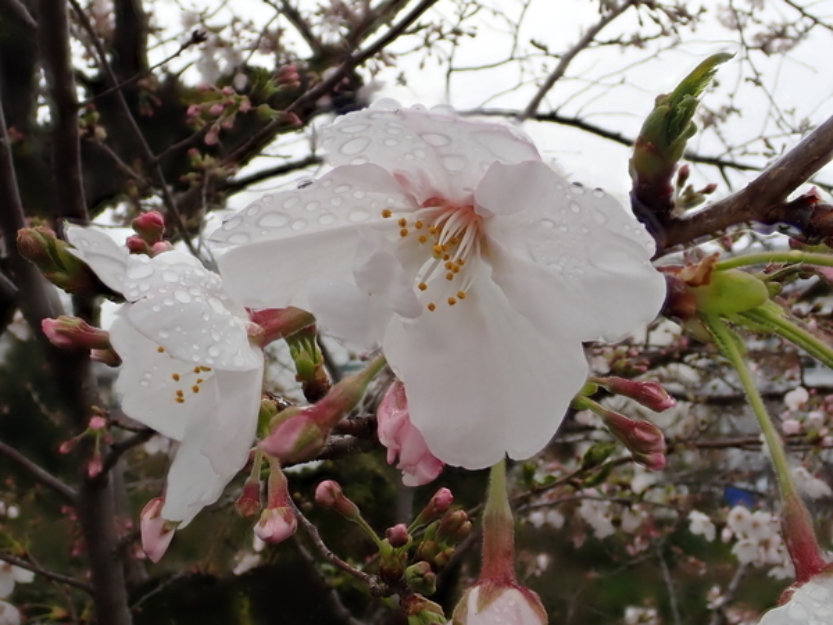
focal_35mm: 40
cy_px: 312
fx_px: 963
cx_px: 416
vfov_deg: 36.0
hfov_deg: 46.8
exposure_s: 1/500
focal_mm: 7.34
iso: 100
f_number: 4
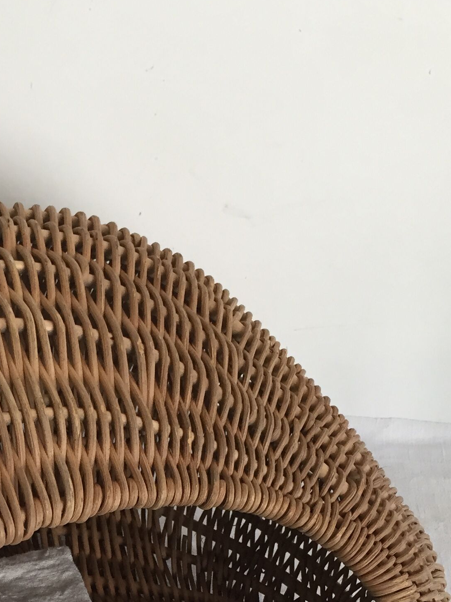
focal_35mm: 65
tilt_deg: -43.8
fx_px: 1129
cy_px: 609
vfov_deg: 28.0
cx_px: -28
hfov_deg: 21.6
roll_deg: +0.2
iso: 100
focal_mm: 4.15
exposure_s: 1/33
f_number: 2.2
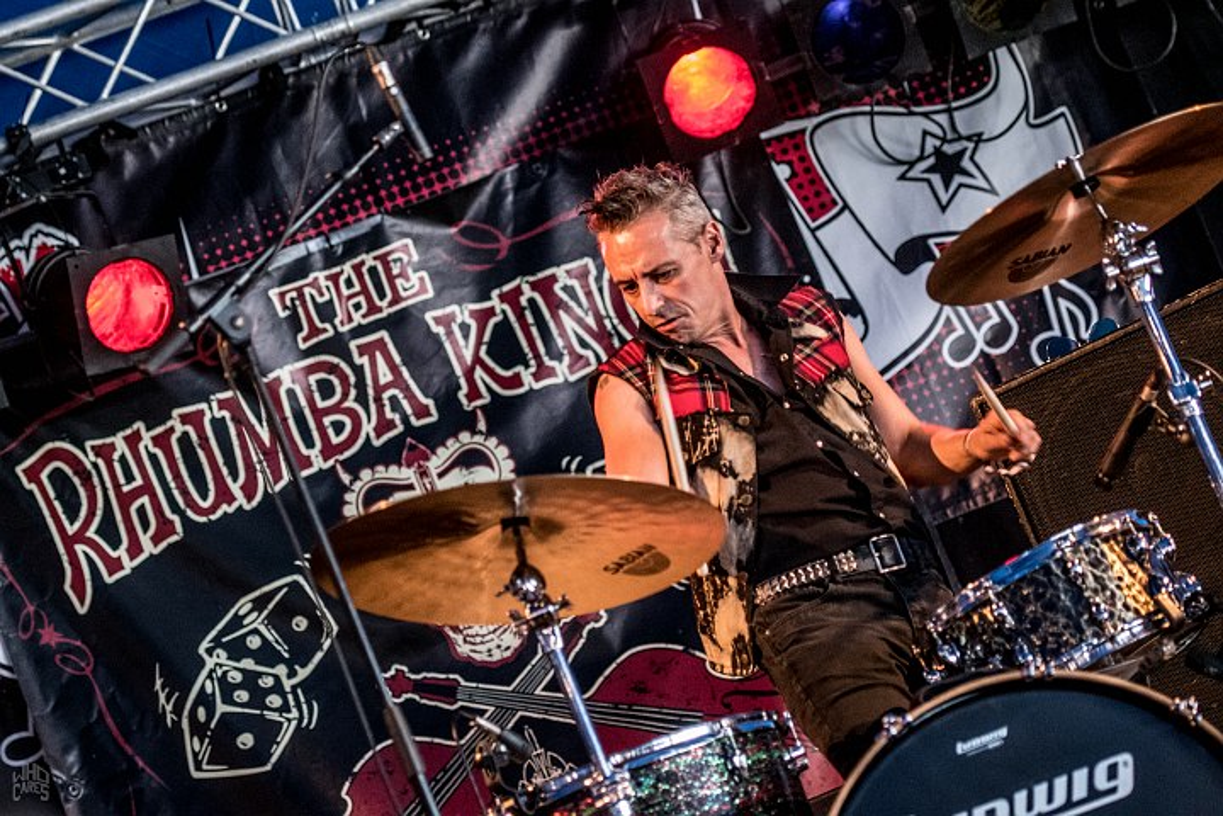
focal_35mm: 123
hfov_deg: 16.7
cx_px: 612
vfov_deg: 11.1
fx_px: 4178
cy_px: 408
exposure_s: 1/100
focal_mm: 82
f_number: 2.8
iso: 2500
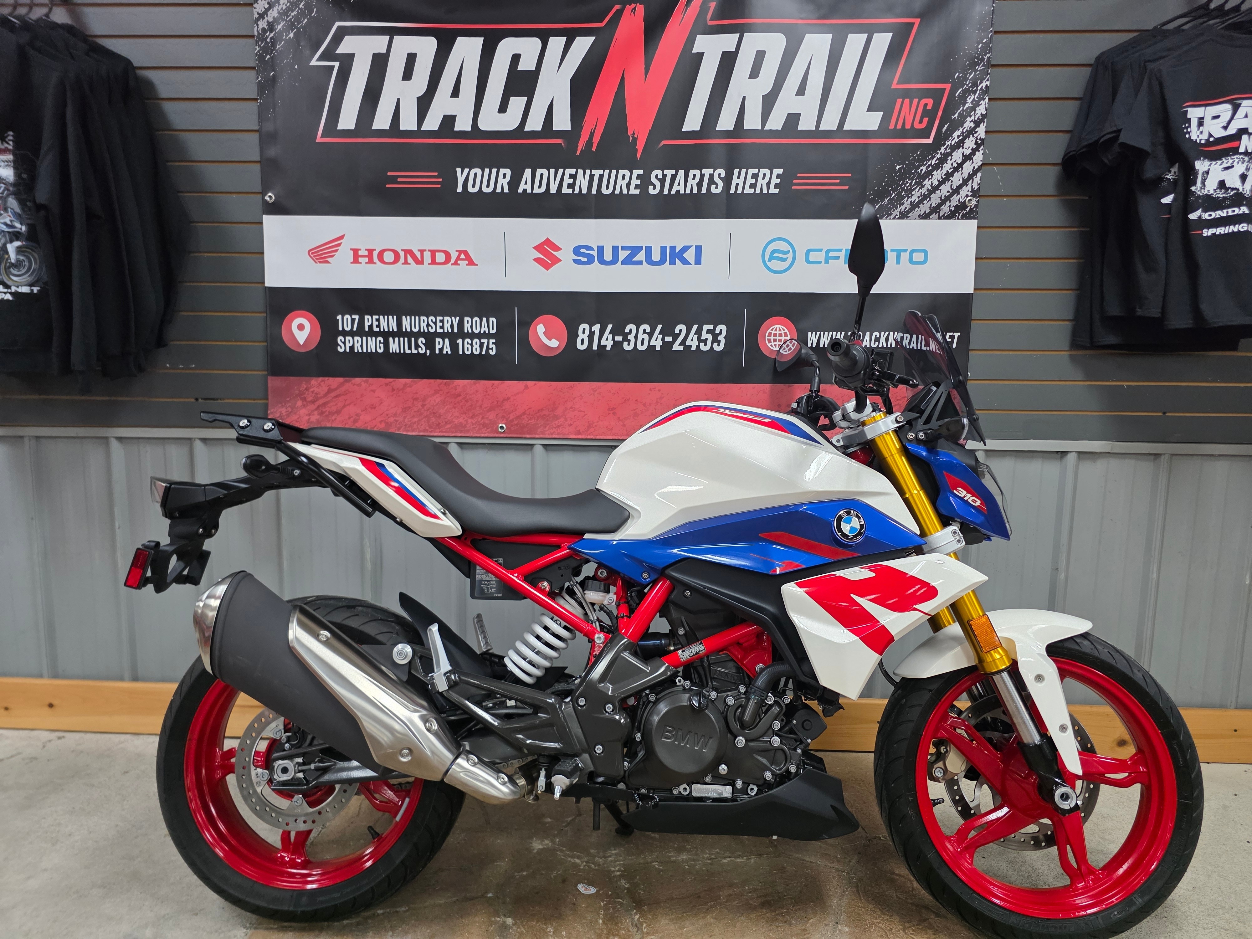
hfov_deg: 73.9
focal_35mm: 23
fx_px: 832
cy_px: 470
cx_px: 626
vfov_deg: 58.9
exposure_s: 1/120
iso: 640
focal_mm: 6.3
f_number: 1.7
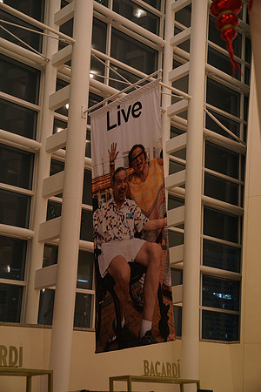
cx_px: 130
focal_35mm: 62
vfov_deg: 32.4
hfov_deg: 21.9
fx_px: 674
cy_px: 196
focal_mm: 62
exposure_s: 1/200
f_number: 3.2
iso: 3200
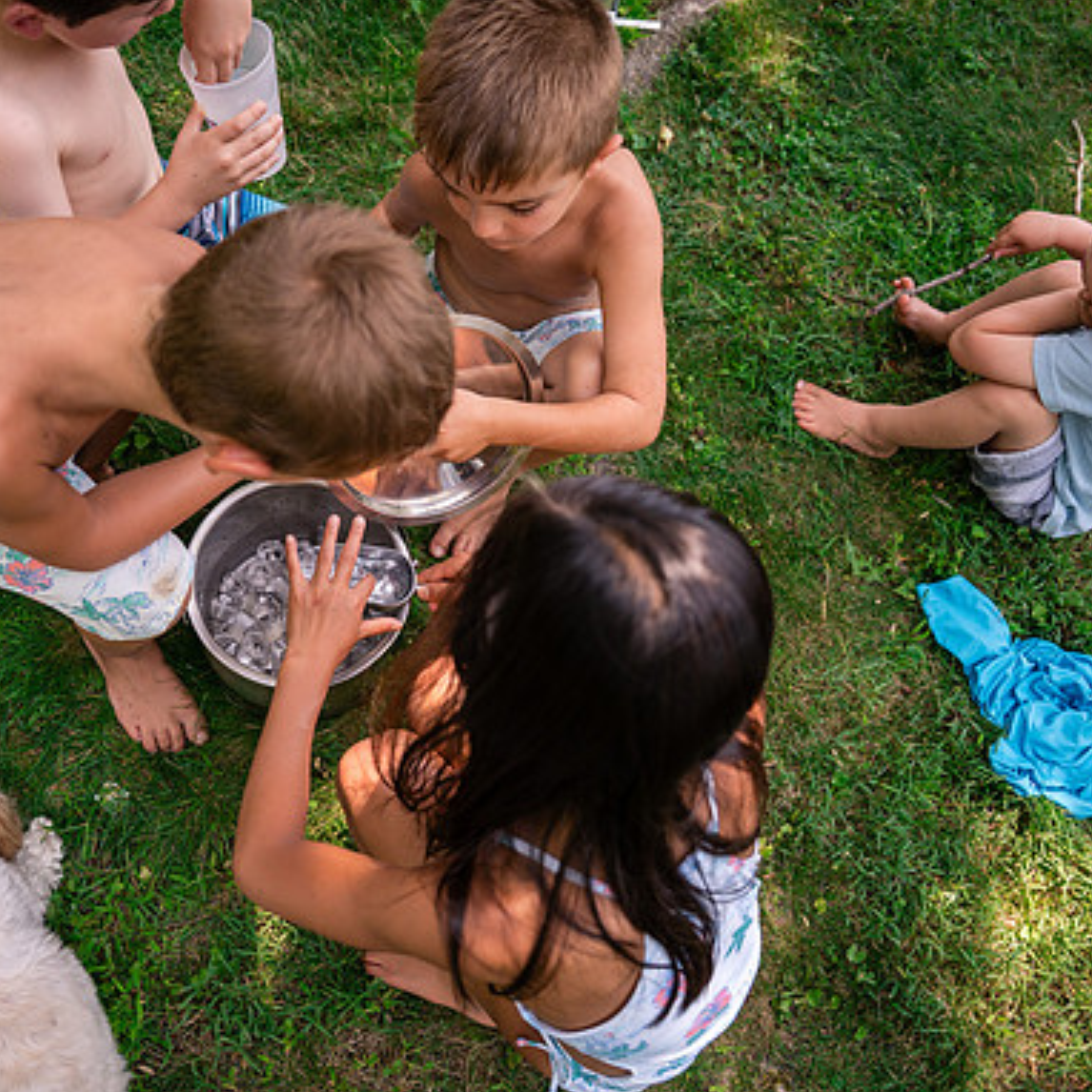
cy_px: 550
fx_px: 1106
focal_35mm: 31
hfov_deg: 52.0
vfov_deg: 52.5
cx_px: 409
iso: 400
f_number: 2.8
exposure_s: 1/800
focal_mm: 24
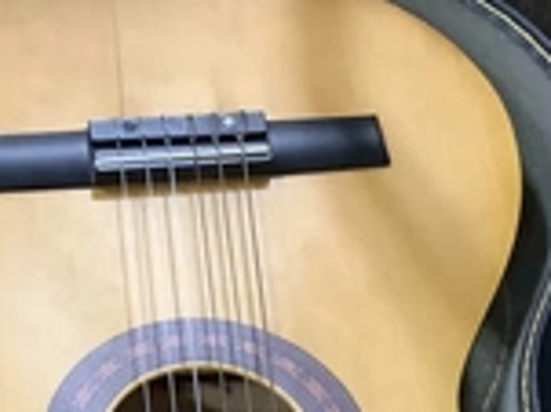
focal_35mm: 82
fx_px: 1304
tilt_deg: -59.7
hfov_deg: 23.6
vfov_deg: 17.3
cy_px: 459
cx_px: 135
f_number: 2.4
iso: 400
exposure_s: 1/40
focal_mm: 3.3
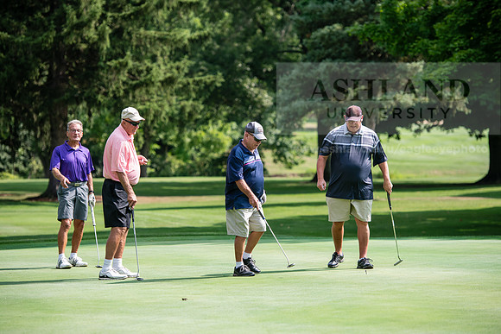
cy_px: 167
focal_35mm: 135
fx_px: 1879
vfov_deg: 10.2
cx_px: 250
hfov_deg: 15.2
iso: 250
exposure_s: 1/1250
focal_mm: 135
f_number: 3.5
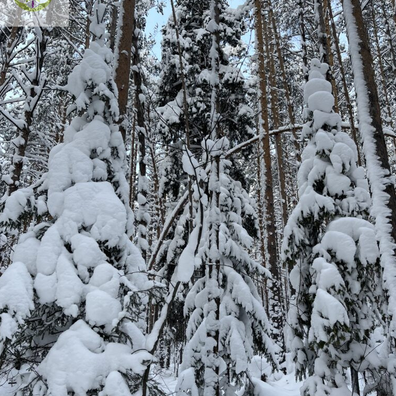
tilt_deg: +21.6
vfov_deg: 52.4
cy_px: 222
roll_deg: -1.1
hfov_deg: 52.5
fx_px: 401
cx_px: 197
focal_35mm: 31
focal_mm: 5.1
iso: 50
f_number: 1.6
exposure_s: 1/273
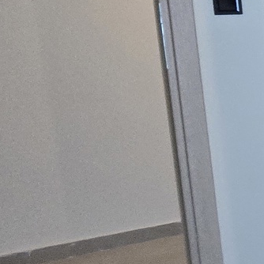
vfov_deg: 26.0
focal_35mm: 66
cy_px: 103
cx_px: 644
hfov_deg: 14.8
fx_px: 569
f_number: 2.2
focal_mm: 2.2
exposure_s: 1/50
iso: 500
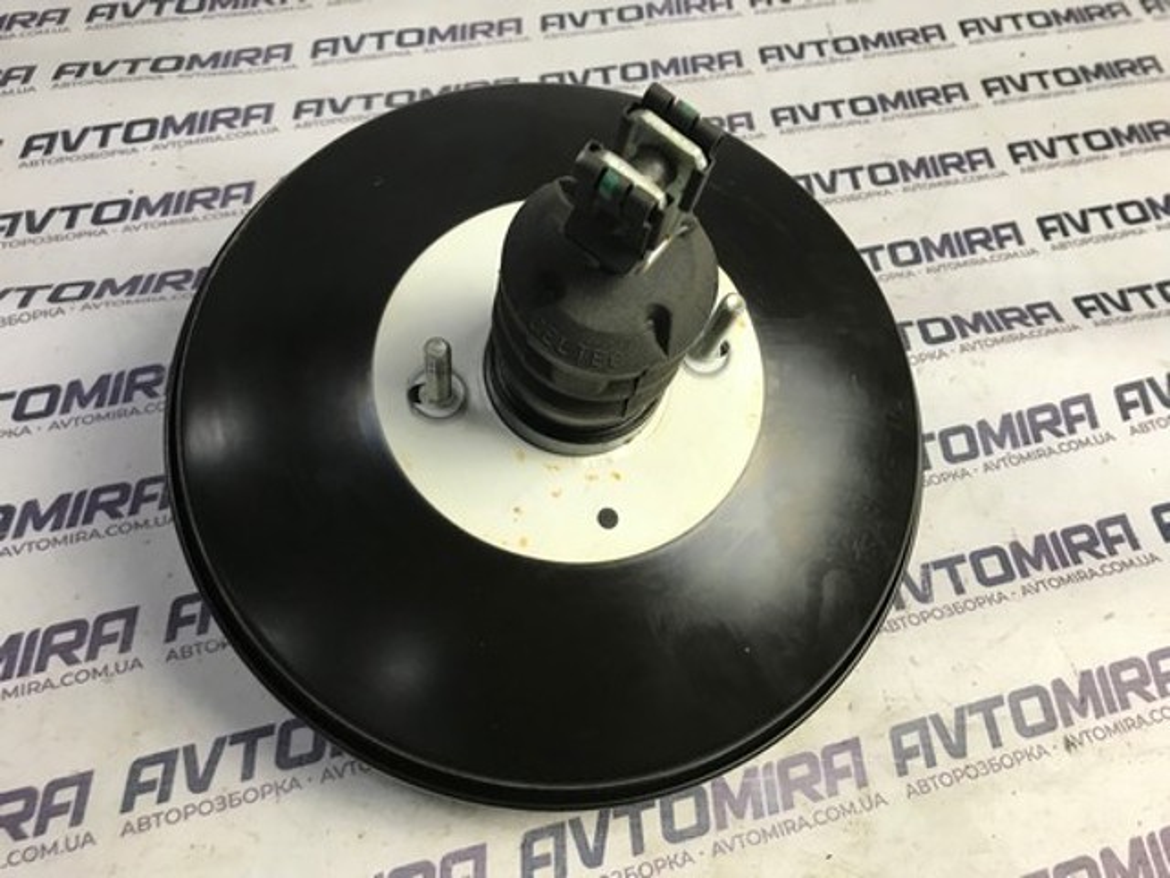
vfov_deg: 49.7
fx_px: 946
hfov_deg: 63.4
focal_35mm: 28
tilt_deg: -55.2
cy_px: 439
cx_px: 585
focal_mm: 3.99
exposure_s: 1/25
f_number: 1.8
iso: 32
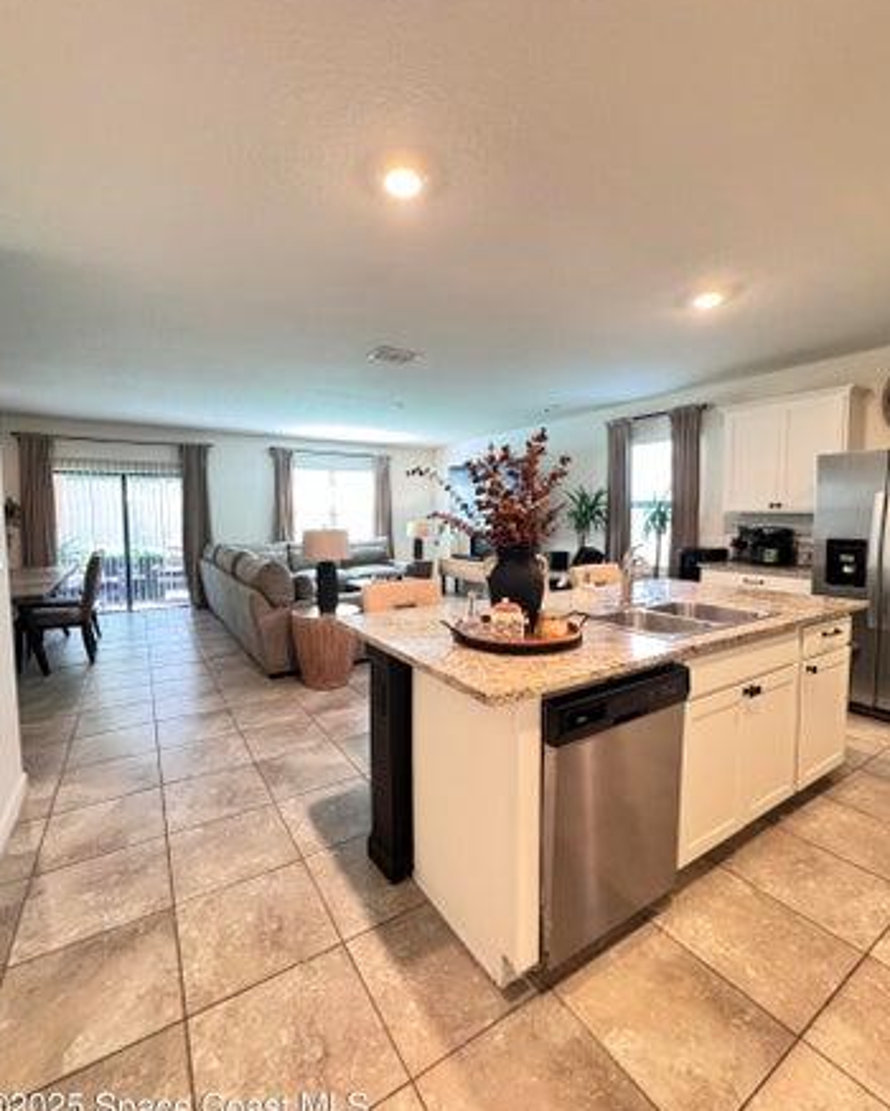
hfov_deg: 84.1
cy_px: 552
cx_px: 437
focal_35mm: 15
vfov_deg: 96.8
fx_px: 494
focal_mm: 2.22
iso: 500
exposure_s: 1/60
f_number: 2.2
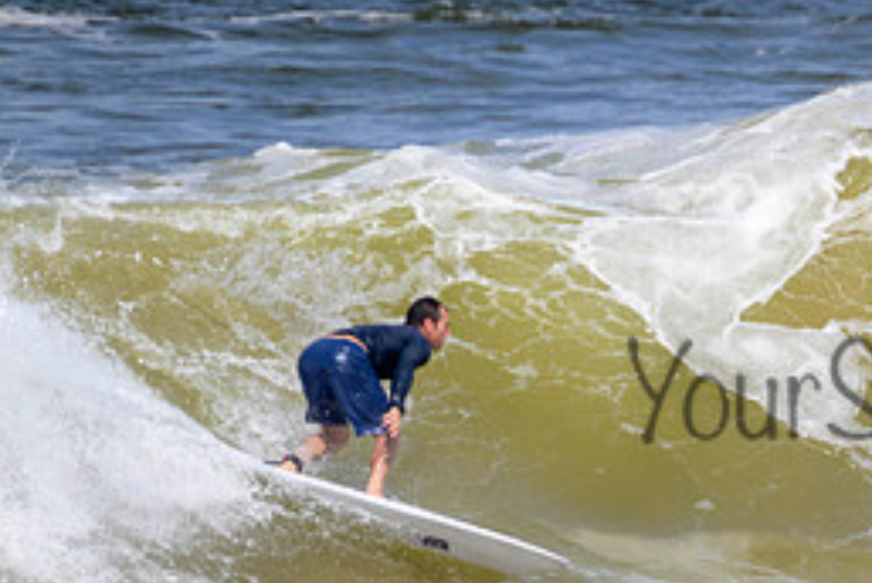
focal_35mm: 1802
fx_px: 43697
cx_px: 977
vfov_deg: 0.8
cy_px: 361
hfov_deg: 1.1
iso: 560
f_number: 11
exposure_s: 1/2000
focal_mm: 800
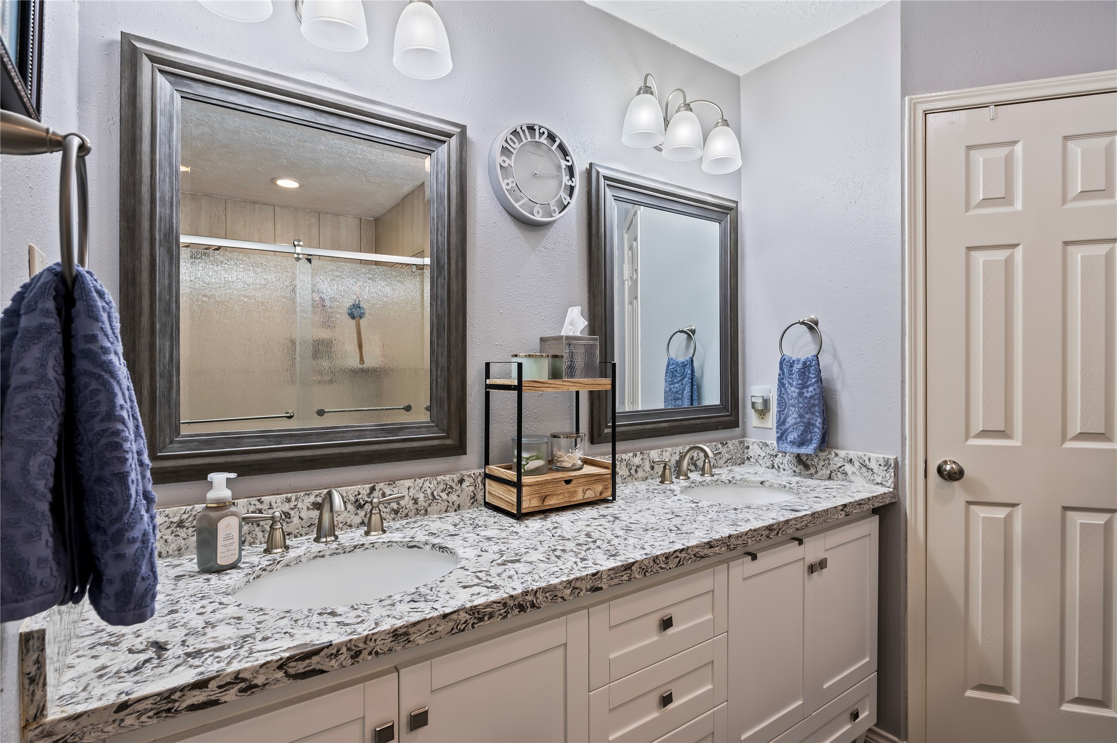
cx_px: 558
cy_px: 372
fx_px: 558
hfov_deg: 90.0
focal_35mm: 18
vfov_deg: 67.3
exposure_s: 1/5
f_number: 6.3
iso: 125
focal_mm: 18
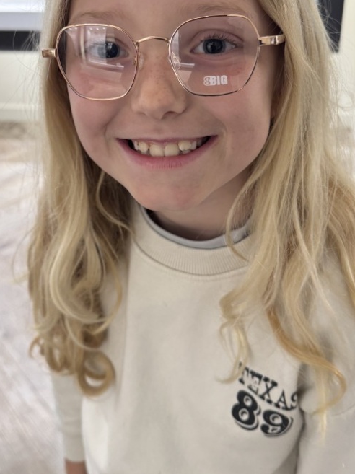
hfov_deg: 36.8
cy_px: 165
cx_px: 176
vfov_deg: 47.2
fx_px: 534
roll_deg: +1.4
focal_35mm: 39
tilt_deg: -25.6
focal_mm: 6.76
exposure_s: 1/100
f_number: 1.78
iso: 125
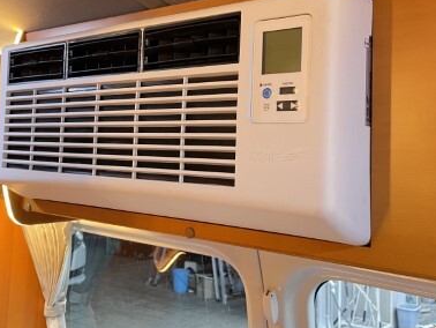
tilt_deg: +5.0
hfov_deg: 42.7
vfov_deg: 32.7
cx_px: 175
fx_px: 555
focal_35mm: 44
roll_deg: -2.0
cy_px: 117
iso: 160
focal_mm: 4.2
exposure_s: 1/60
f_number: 1.6
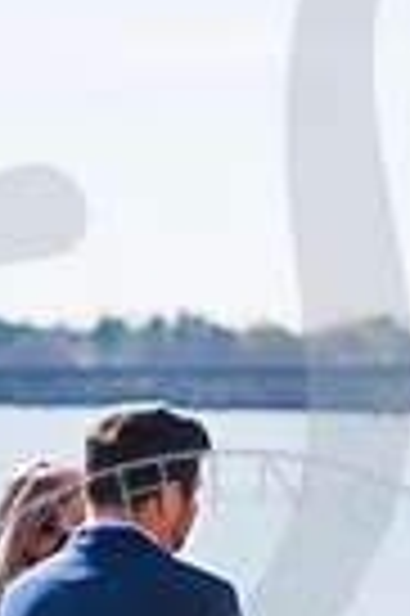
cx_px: 437
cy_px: 526
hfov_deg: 4.4
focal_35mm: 312
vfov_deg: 6.6
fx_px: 5343
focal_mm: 95
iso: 100
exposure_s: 1/1000
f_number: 2.8
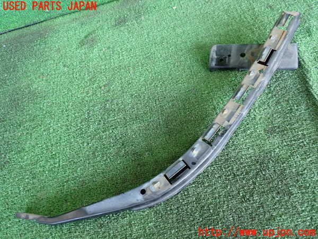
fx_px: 331
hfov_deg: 51.4
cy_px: 120
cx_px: 159
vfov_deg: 39.7
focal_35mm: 36
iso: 800
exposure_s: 1/125
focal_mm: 6.37
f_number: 2.5
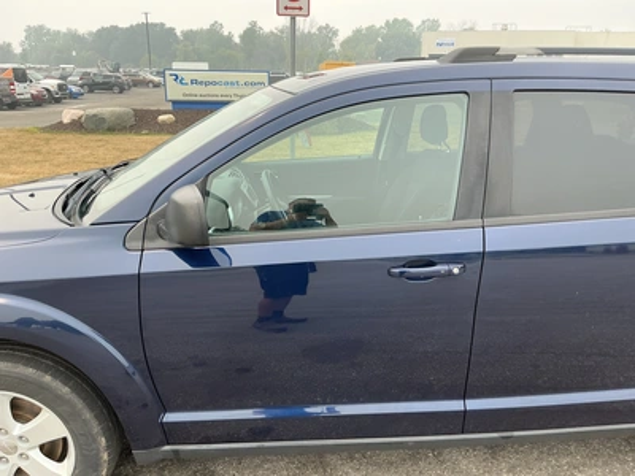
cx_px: 318
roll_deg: -1.2
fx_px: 514
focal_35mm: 28
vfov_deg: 49.7
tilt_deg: -17.3
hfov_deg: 63.4
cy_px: 238
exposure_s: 1/529
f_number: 1.8
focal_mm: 3
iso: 25
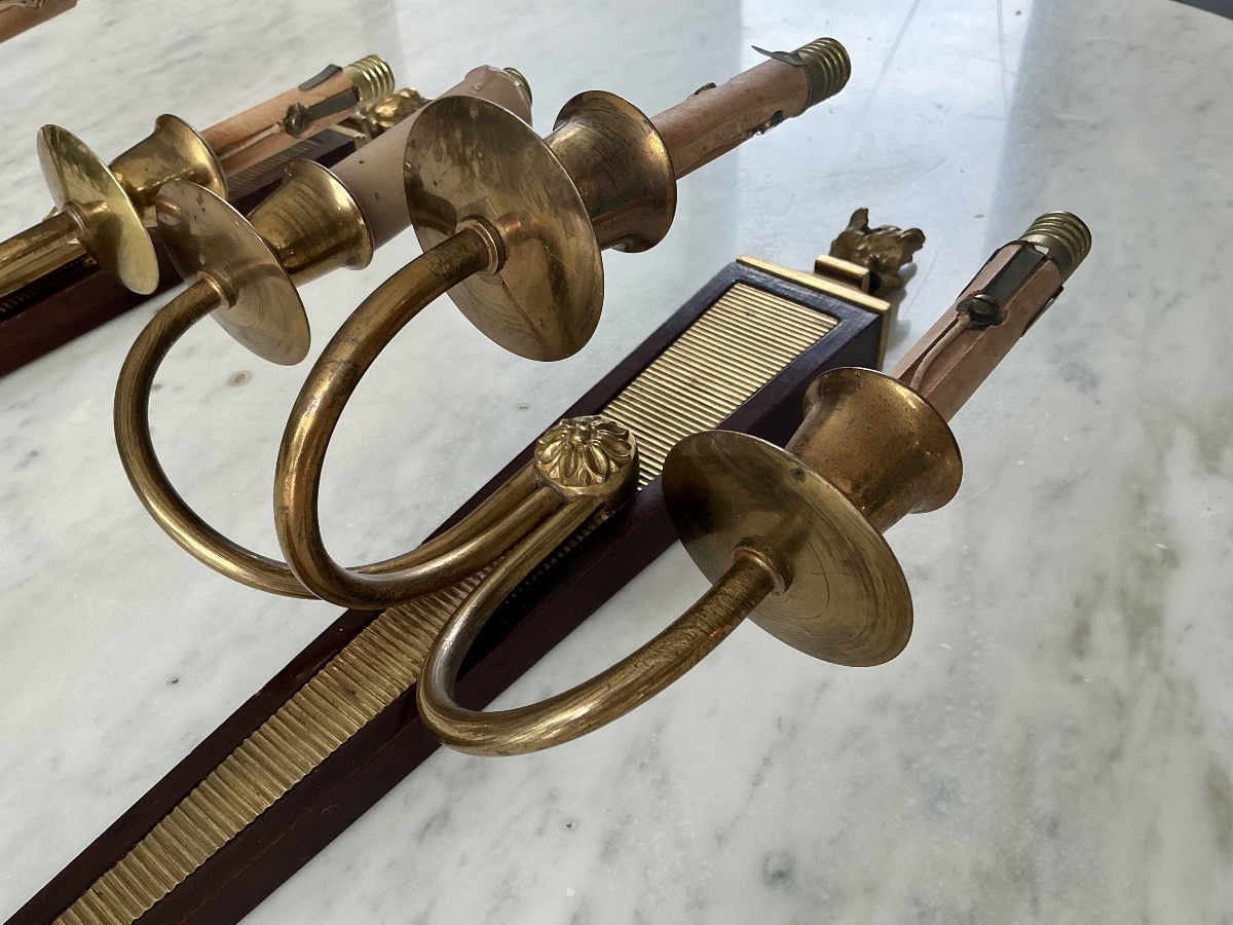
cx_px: 616
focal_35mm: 29
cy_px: 462
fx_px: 1033
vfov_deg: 48.2
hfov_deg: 61.7
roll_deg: +6.3
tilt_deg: -43.1
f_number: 1.8
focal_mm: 3
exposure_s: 1/120
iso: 50
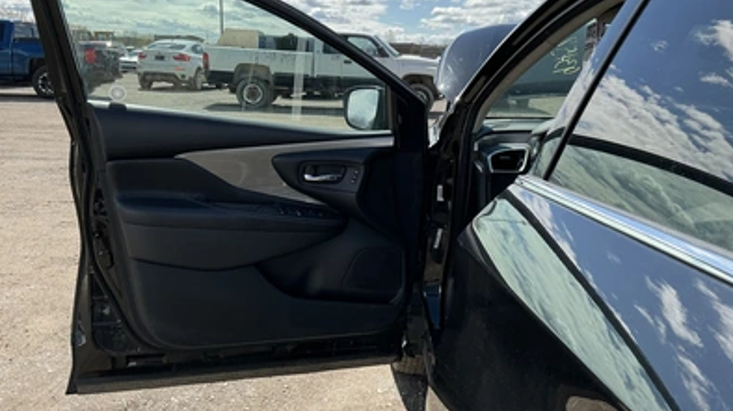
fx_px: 602
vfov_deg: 37.7
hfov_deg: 62.7
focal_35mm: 31
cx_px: 365
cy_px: 182
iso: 25
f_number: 1.8
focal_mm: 3
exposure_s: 1/1121
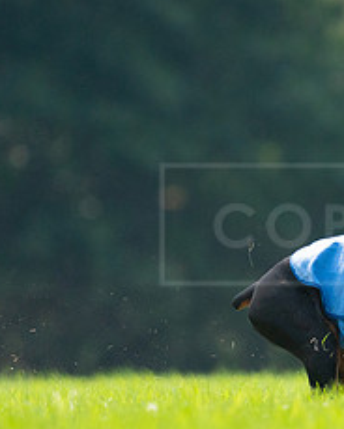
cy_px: 256
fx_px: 18084
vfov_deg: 1.4
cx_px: 338
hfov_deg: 1.1
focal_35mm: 1421
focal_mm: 600
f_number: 6.3
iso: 2500
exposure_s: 1/4000
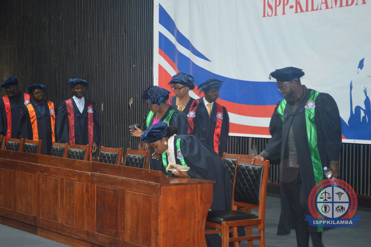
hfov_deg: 24.6
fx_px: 849
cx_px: 186
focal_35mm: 82
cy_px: 124
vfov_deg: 16.5
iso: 1800
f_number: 5.6
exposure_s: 1/60
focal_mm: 55
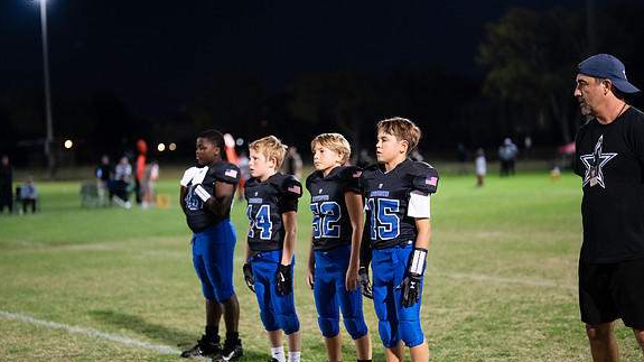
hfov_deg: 30.2
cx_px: 311
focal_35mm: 70
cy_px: 232
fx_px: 1195
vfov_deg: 17.2
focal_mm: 50
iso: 1600
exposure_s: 1/500
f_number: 1.2
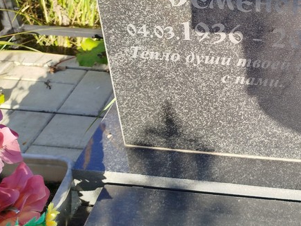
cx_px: 260
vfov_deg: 31.9
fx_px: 383
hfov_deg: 40.3
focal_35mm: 44
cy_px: 42
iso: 50
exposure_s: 1/425
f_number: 1.7
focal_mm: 5.31
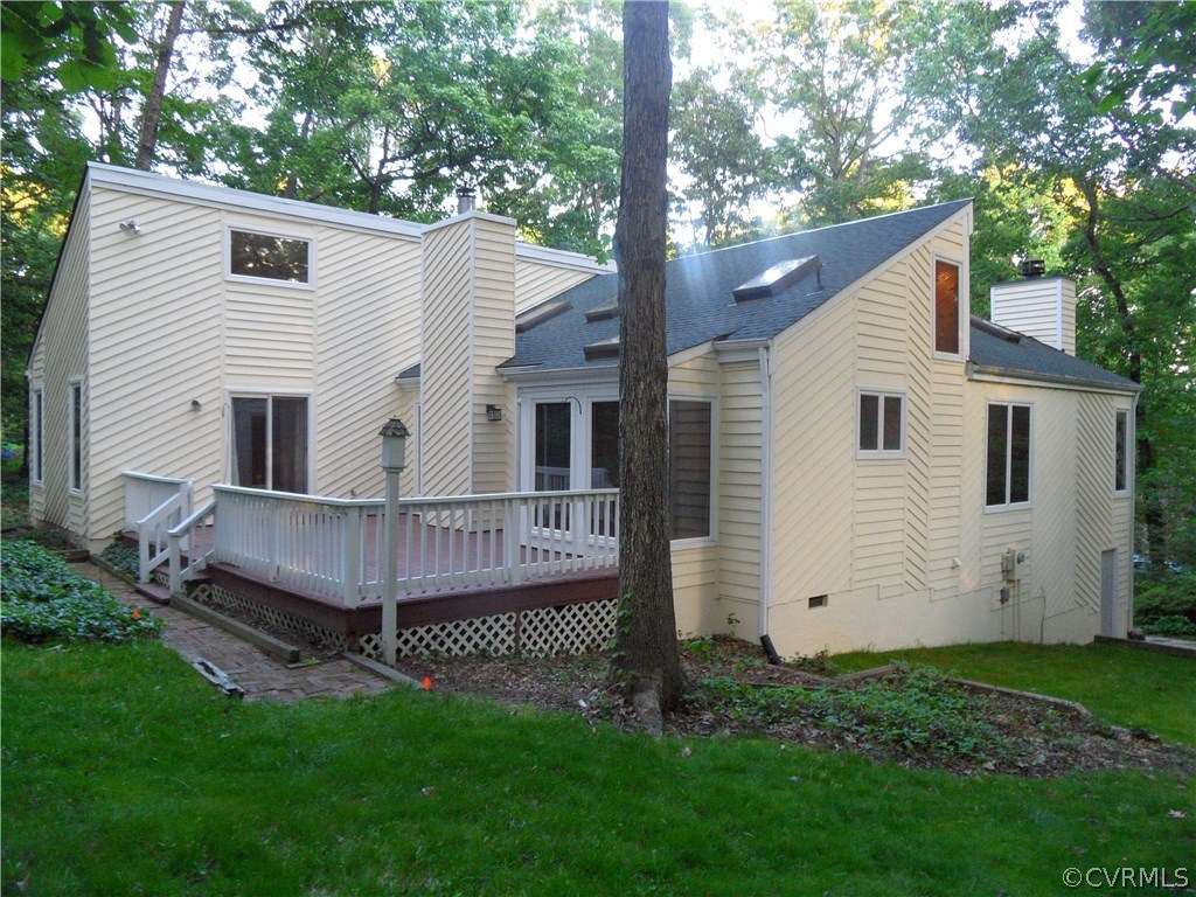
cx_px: 598
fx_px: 829
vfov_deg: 56.8
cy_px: 448
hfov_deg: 71.6
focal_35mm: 24
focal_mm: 3.9
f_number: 3.2
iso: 120
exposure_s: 1/30
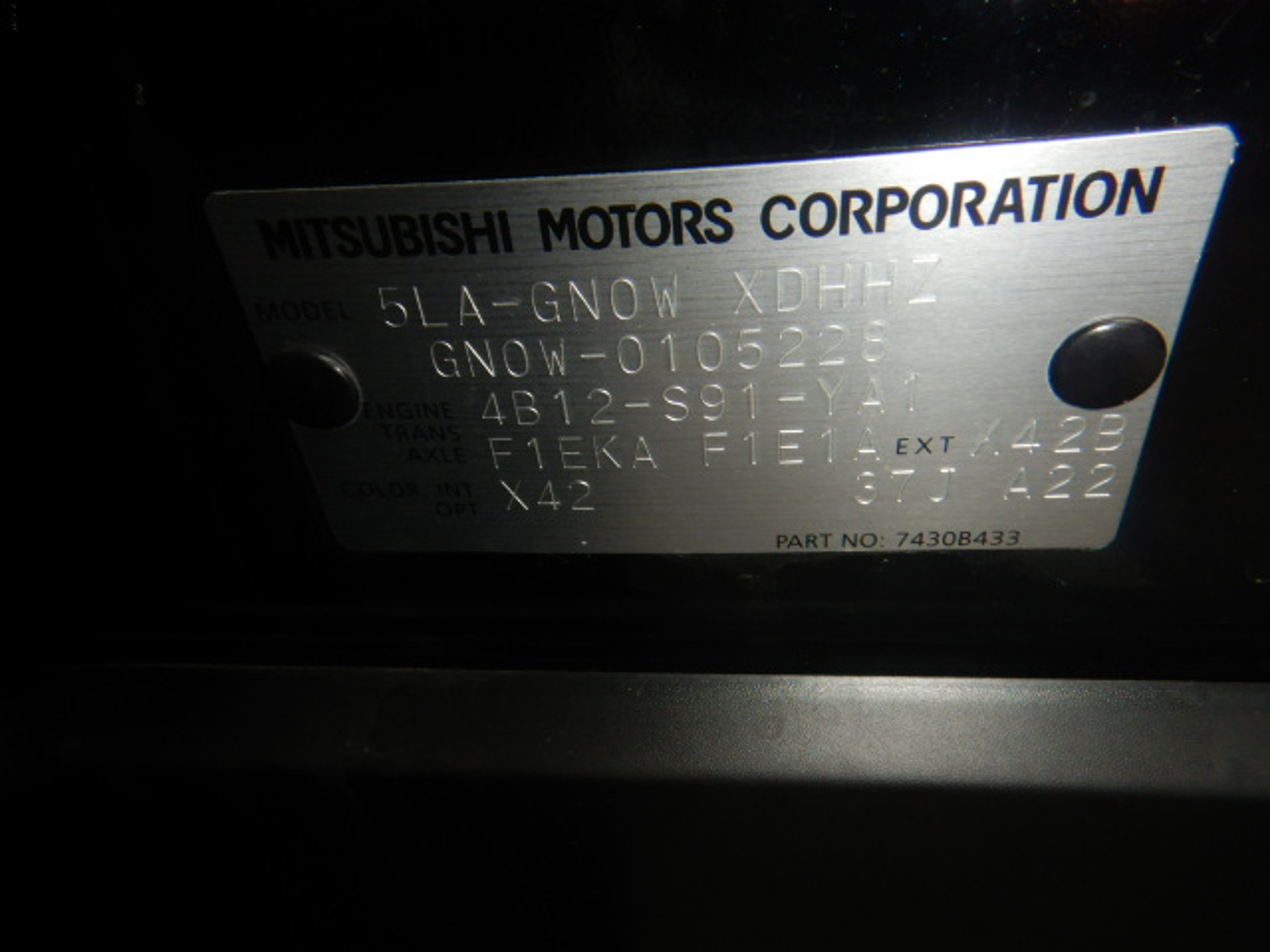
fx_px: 881
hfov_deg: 71.6
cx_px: 635
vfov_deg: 56.8
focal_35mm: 24
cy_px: 476
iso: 200
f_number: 8.2
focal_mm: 4.3
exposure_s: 1/30
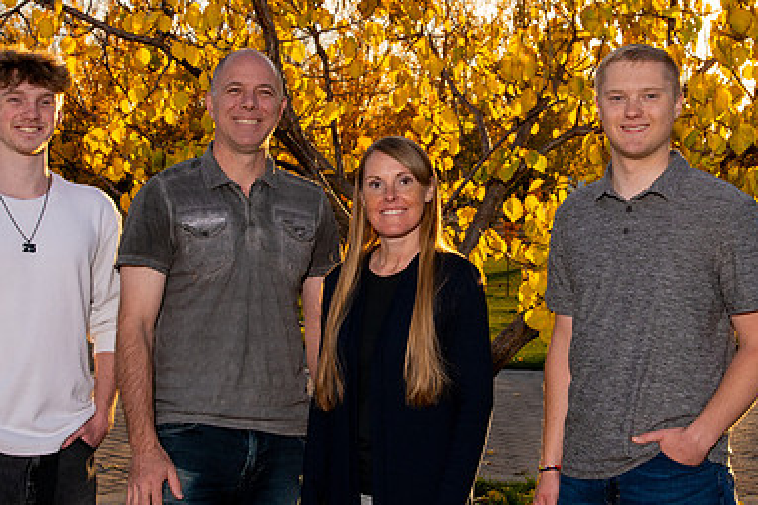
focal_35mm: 76
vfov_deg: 17.9
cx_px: 406
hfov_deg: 26.7
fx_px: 1599
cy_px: 191
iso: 400
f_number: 13
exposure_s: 1/200
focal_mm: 48
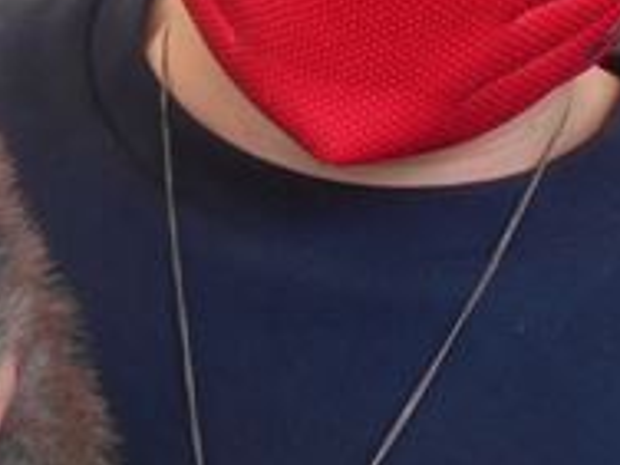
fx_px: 1487
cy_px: -264
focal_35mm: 83
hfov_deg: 22.5
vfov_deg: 16.1
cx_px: -16
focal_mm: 4.6
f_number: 3.2
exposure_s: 1/40
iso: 80
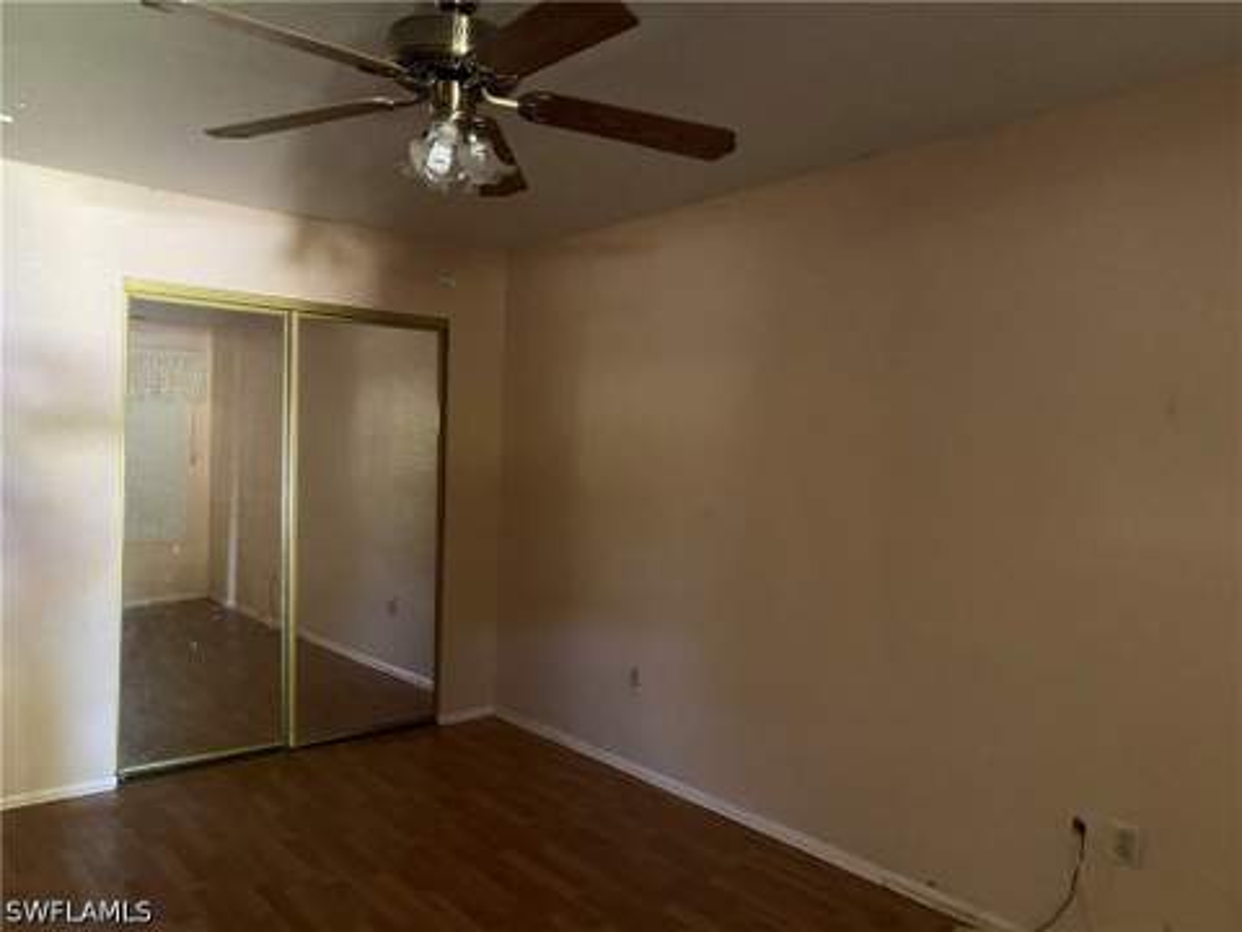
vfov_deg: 53.1
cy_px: 466
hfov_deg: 67.3
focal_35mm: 26
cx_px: 621
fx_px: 933
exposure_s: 1/30
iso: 800
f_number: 1.8
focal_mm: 4.25
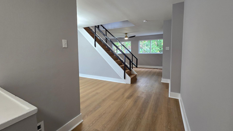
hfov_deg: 102.9
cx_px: 111
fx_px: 93
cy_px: 62
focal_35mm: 15
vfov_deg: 70.5
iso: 100
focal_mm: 2.2
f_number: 2.2
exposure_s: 1/60
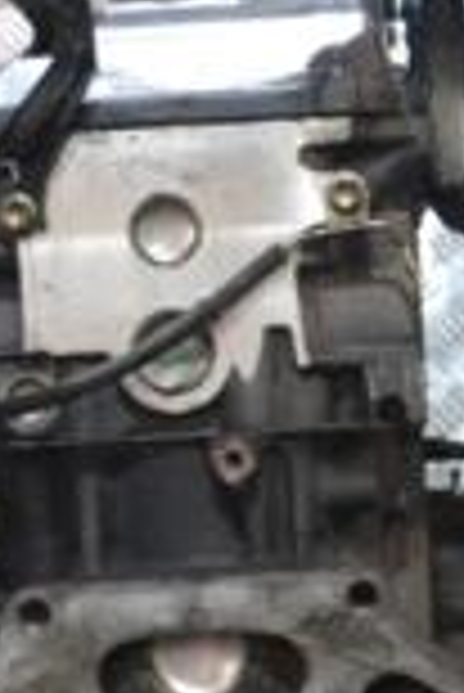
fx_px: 3607
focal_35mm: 187
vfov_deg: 10.8
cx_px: 315
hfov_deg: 7.4
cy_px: 819
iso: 3200
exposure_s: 1/50
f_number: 4.8
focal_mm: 32
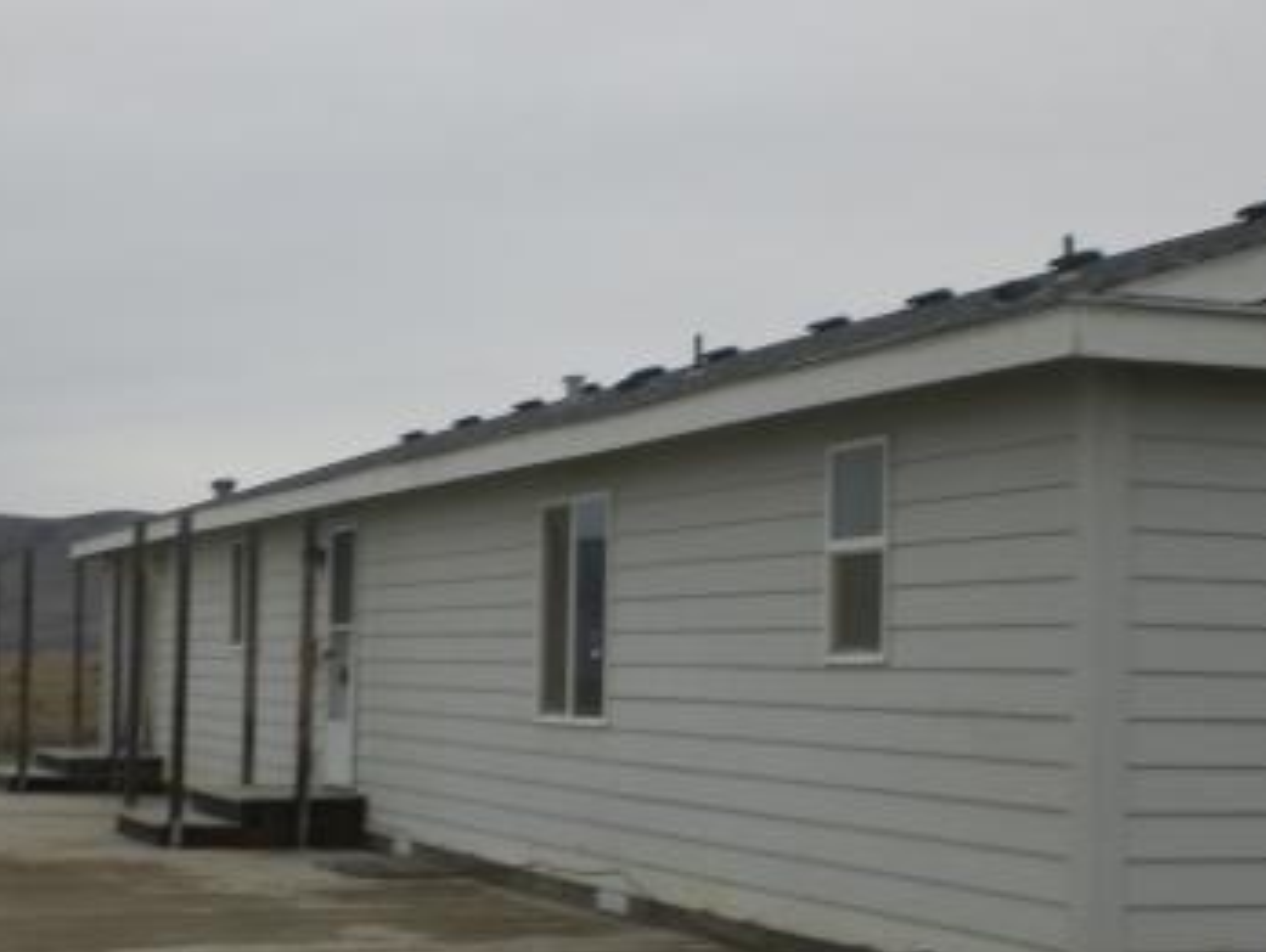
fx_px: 2563
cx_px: 503
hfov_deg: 27.7
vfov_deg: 21.0
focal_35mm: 70
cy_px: 638
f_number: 4.4
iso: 50
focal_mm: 6.3
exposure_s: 1/200
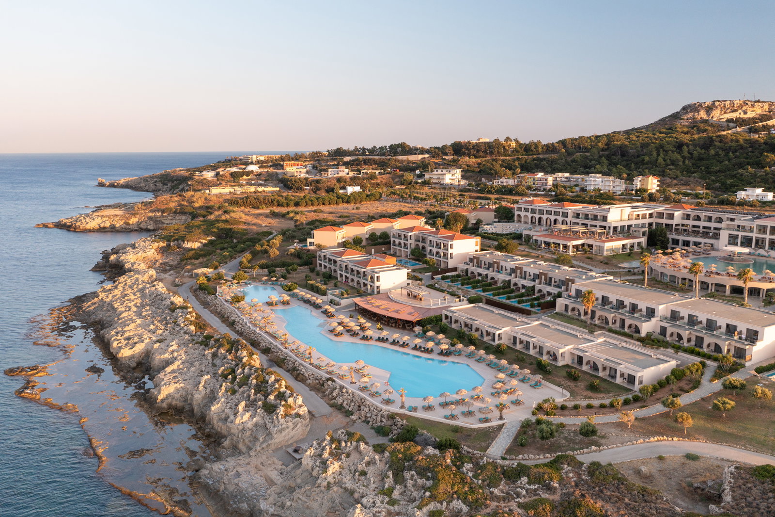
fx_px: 603
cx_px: 388
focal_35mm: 28
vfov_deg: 46.4
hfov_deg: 65.5
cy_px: 258
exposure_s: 1/100
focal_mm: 10.26
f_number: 3.2
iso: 100
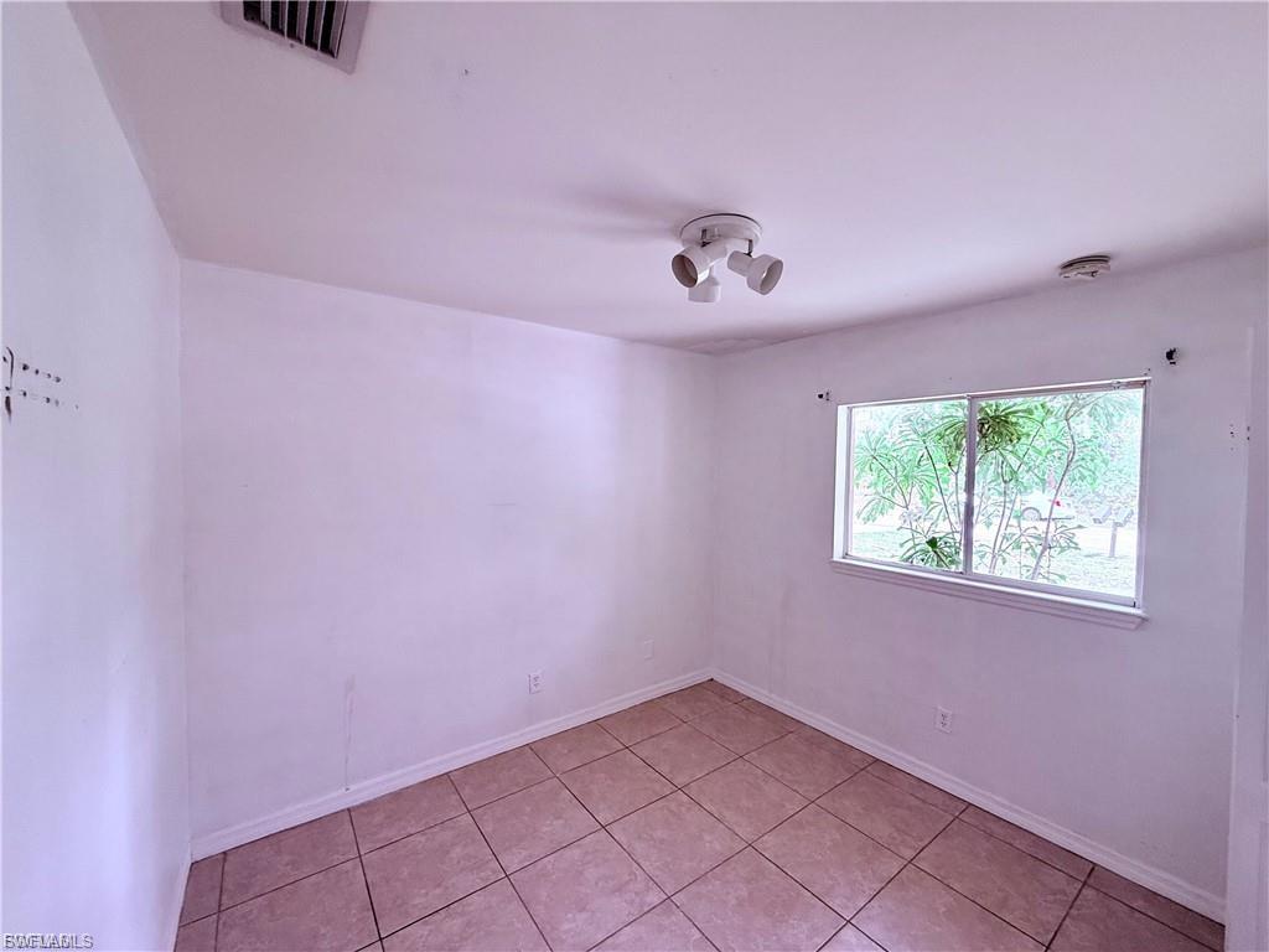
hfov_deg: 102.1
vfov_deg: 85.7
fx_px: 513
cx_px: 634
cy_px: 476
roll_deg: +0.2
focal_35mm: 14
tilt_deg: -1.3
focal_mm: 2.22
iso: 160
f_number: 2.2
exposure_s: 1/99
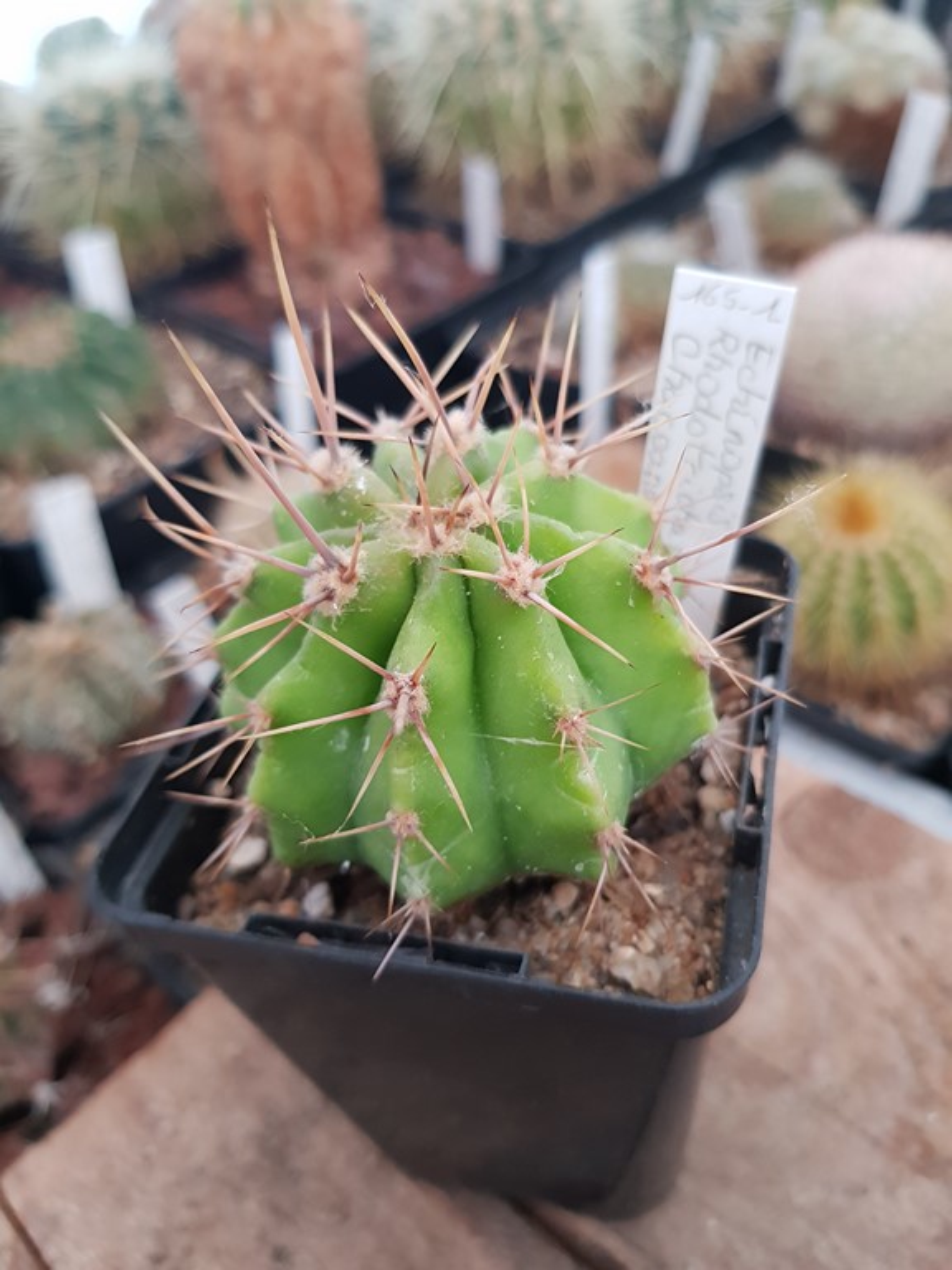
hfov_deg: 53.1
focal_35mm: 26
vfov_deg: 67.3
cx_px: 476
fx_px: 953
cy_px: 635
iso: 200
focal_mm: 4.2
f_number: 1.7
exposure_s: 1/30
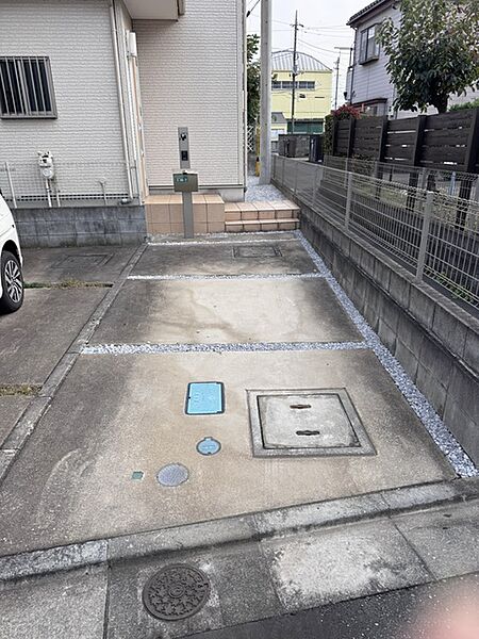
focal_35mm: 24
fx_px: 443
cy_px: 320
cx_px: 240
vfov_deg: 71.6
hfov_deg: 56.8
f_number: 1.78
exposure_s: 1/1042
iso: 80
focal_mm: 6.76
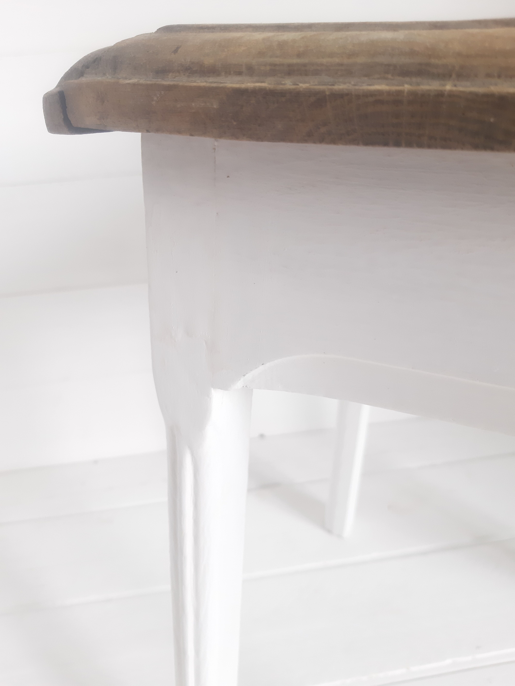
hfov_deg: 51.4
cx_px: 258
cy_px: 343
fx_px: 536
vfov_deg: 65.3
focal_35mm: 27
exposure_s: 1/210
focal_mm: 3.93
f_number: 1.7
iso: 200
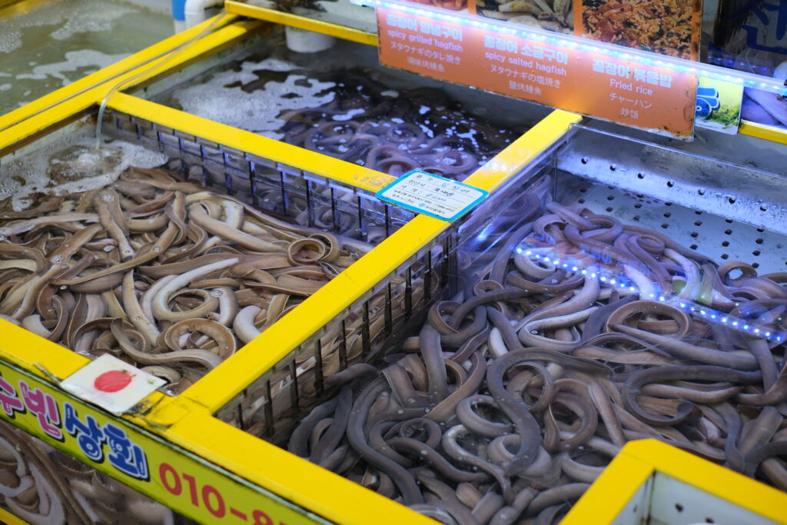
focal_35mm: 53
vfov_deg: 25.5
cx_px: 394
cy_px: 262
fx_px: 1159
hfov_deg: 37.5
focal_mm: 35
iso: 320
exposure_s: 1/220
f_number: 2.2
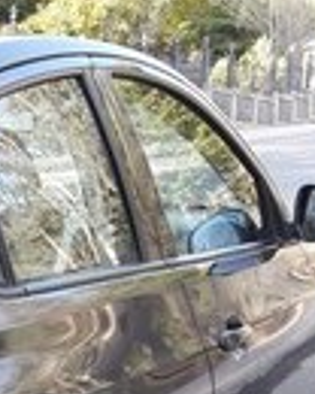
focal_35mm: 104
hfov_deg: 13.9
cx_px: -148
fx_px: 1212
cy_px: 458
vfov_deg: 17.7
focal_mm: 3.7
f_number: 1.9
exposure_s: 1/103
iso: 40
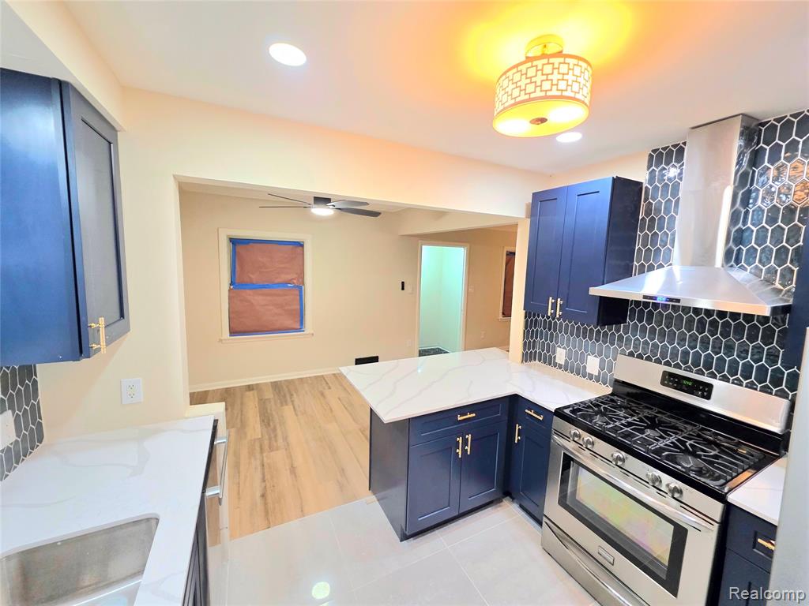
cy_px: 303
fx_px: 304
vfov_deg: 89.9
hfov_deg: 106.2
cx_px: 404
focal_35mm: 13
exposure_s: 1/120
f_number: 1.9
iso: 160
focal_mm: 2.2
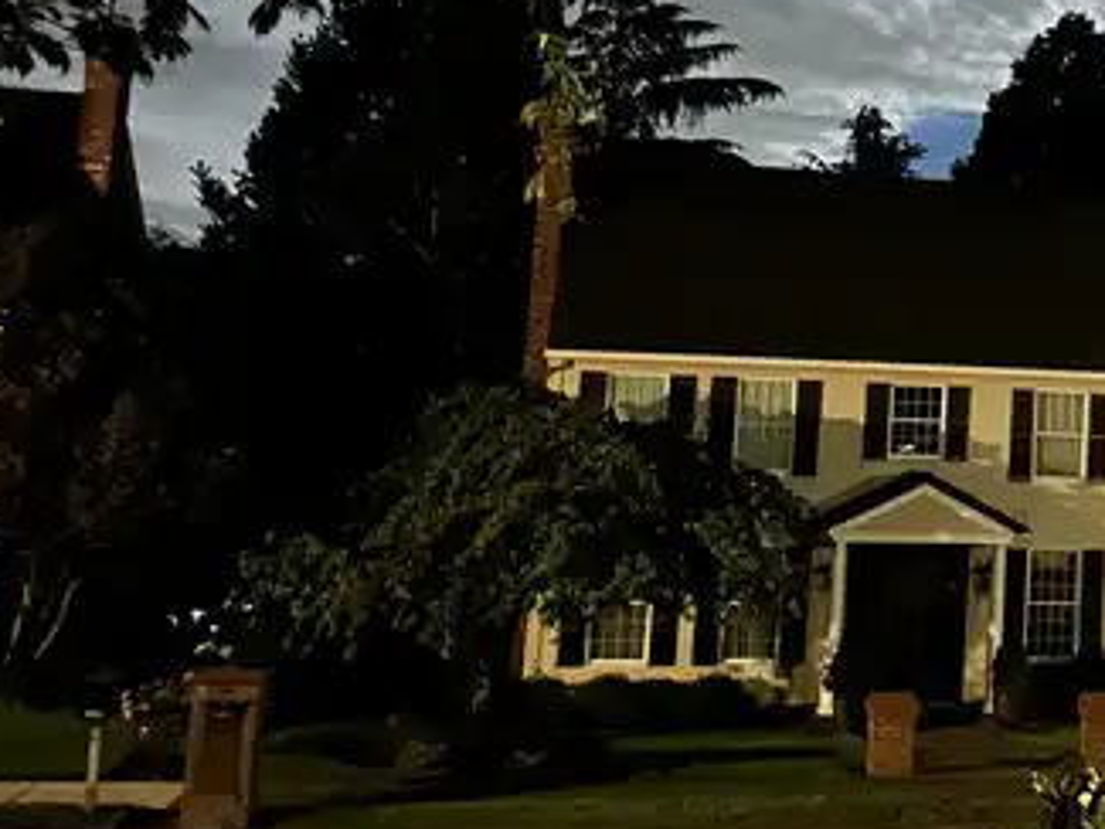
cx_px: 1173
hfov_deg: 29.8
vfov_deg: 24.6
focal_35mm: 59
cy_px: 211
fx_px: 1884
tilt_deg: +7.3
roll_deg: -1.9
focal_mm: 6.86
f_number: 1.78
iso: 2500
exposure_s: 1/2
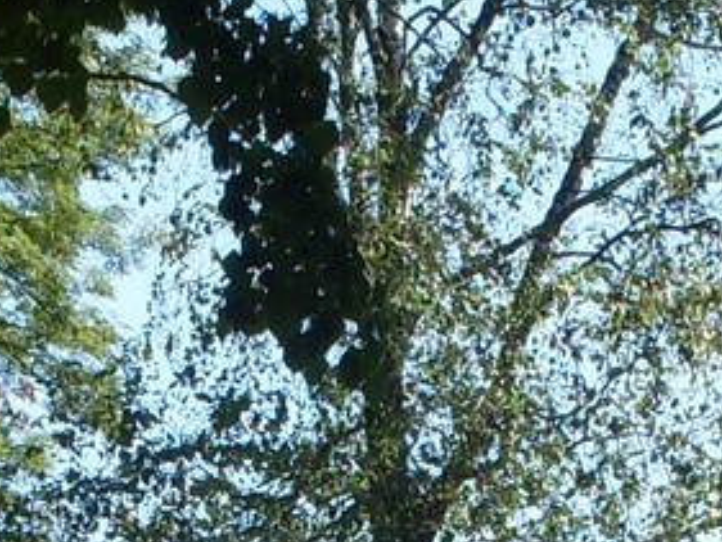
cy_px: 1283
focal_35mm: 194
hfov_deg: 10.2
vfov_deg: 7.2
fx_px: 4048
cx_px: 487
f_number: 8.4
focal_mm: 6.3
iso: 80
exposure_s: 1/90
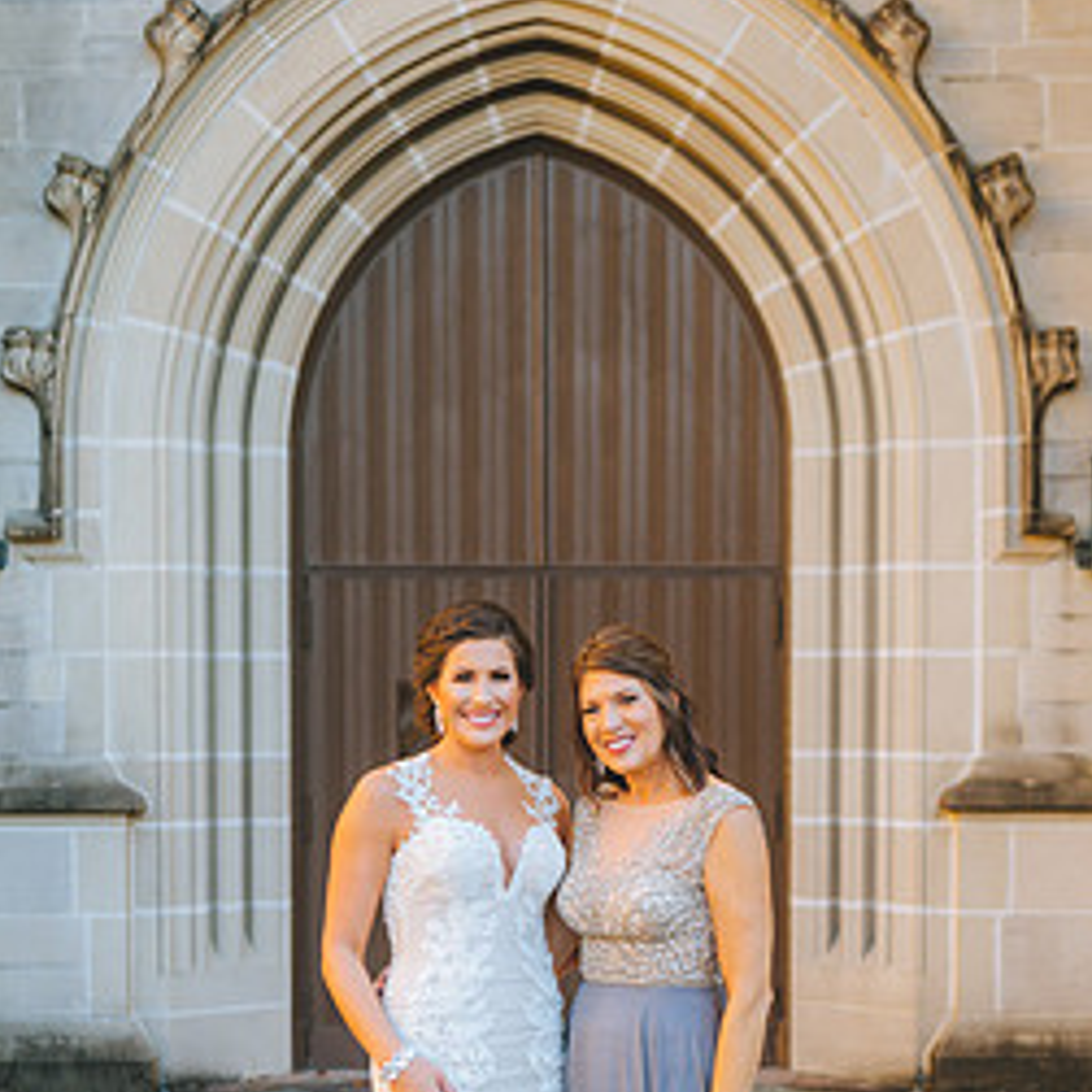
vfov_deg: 22.5
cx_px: 576
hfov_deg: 22.8
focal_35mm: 76
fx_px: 2712
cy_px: 853
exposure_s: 1/320
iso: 400
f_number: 3.2
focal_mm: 50
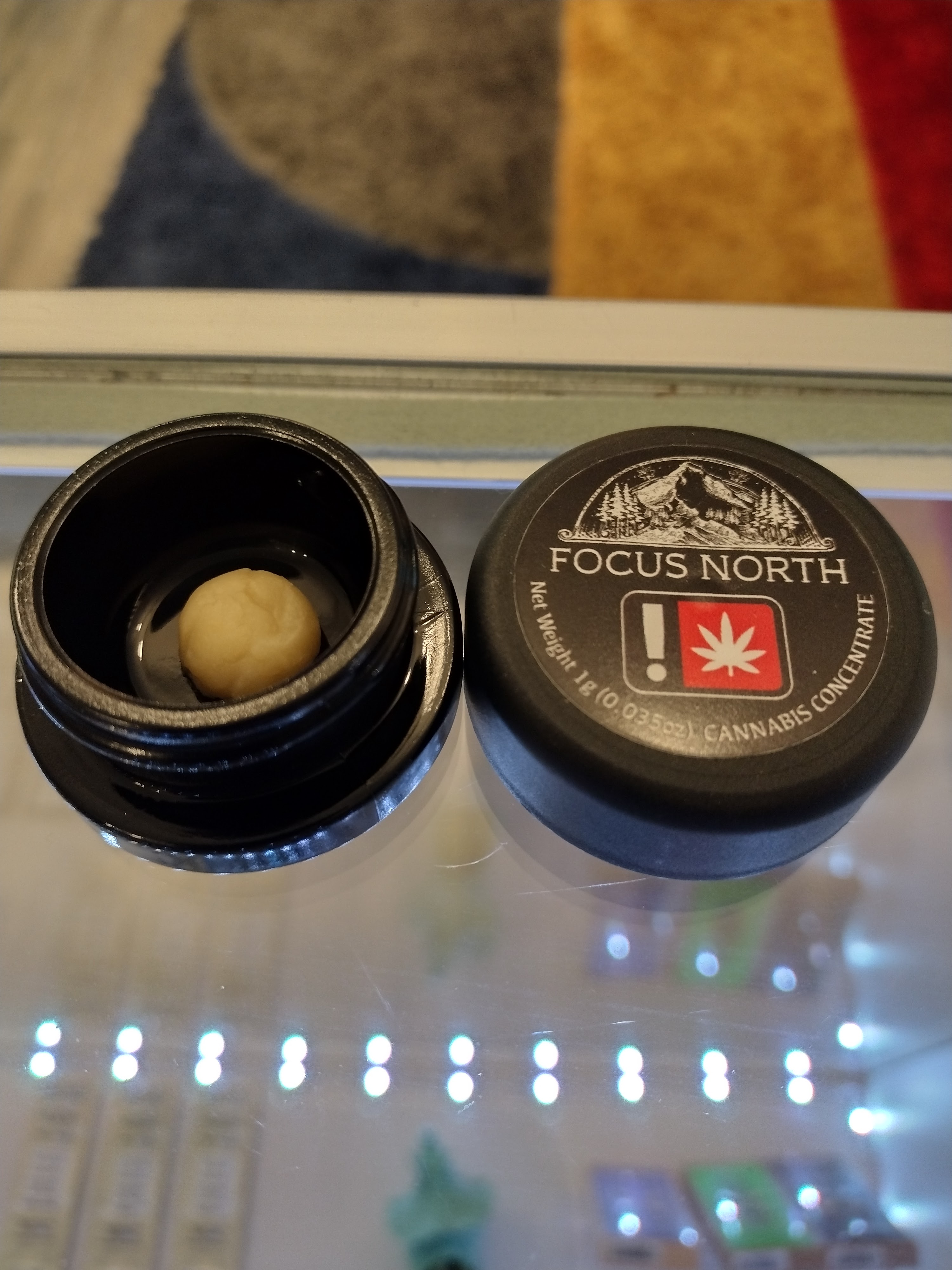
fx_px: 990
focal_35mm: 27
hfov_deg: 51.4
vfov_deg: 65.3
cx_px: 476
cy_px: 635
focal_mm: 4.71
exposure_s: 1/40
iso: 550
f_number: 1.7
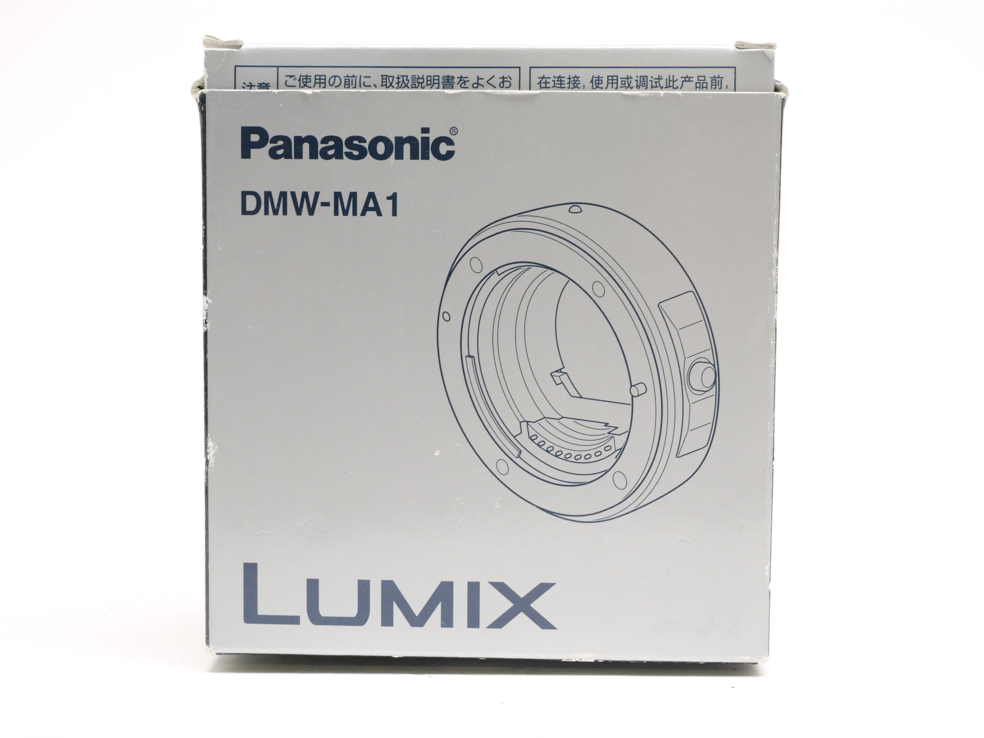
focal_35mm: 60
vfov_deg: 24.4
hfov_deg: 32.2
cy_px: 369
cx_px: 492
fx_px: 1706
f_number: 8
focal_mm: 30
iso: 3200
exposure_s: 1/60
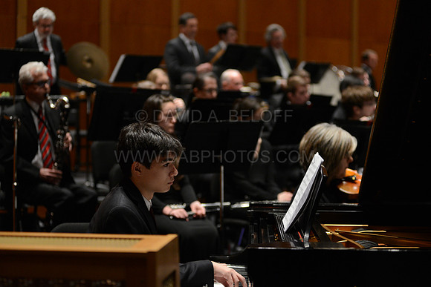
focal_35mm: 80
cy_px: 144
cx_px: 216
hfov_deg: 25.4
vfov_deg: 17.1
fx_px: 958
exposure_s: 1/250
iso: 3200
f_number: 2.8
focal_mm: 80
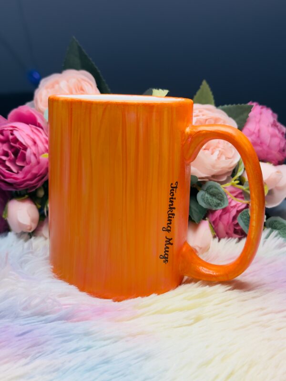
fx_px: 529
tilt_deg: -12.7
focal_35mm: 48
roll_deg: -3.0
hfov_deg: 30.3
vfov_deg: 39.7
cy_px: 190
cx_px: 143
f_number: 1.78
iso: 50
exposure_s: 1/120
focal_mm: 6.76
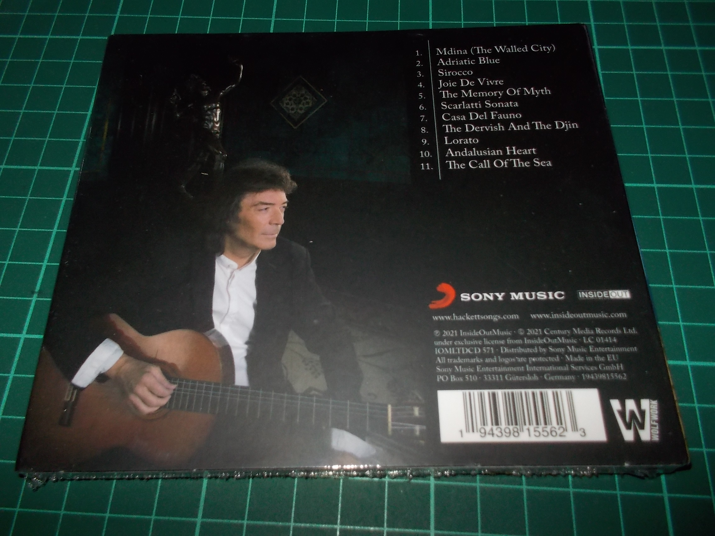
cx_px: 358
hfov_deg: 61.7
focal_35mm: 29
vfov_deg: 48.2
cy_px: 268
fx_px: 599
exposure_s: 1/30
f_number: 3.3
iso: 200
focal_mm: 4.1
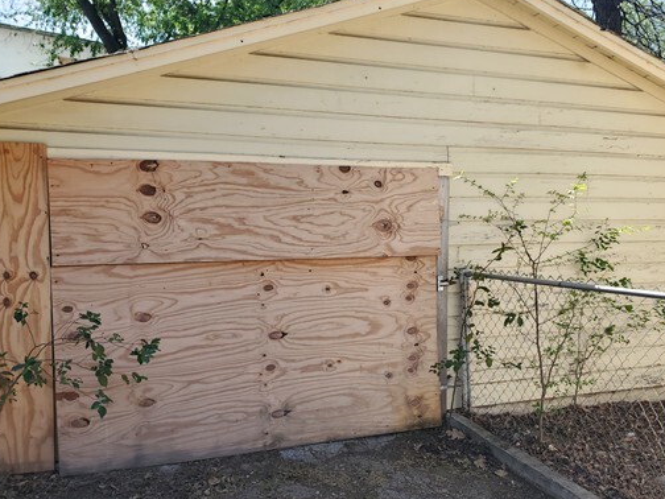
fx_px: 634
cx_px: 402
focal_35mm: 33
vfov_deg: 42.9
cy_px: 279
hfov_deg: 54.9
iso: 50
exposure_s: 1/500
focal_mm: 4.3
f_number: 2.4
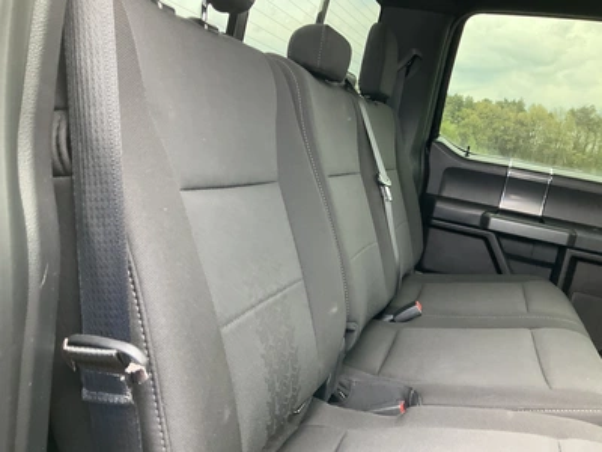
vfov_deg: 48.2
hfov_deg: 61.7
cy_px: 226
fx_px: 504
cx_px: 301
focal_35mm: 29
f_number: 1.8
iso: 200
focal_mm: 3
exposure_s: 1/60
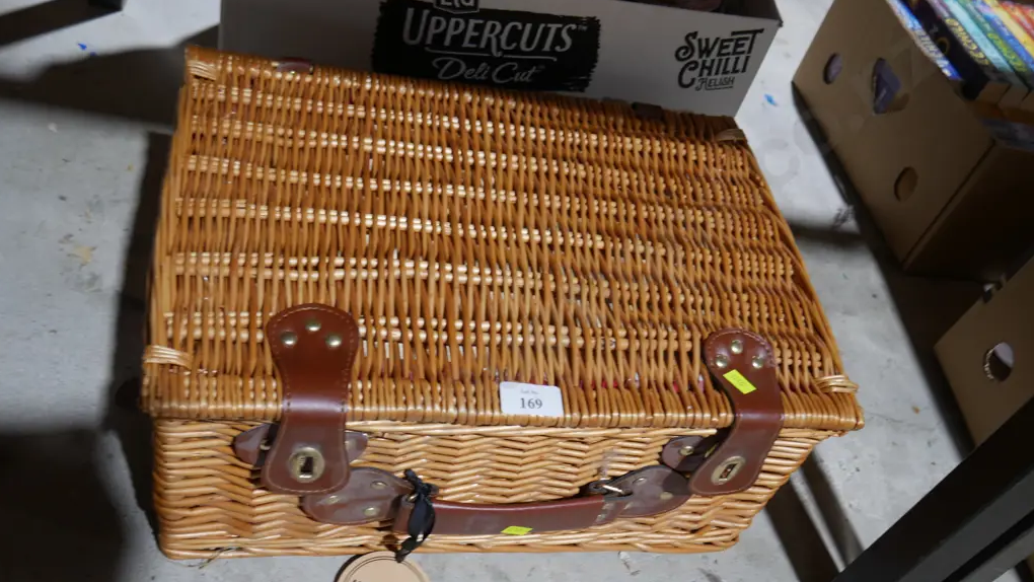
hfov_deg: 56.6
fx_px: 960
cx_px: 516
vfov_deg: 33.6
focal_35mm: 35
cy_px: 356
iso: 320
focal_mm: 16
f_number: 3.6
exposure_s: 1/60
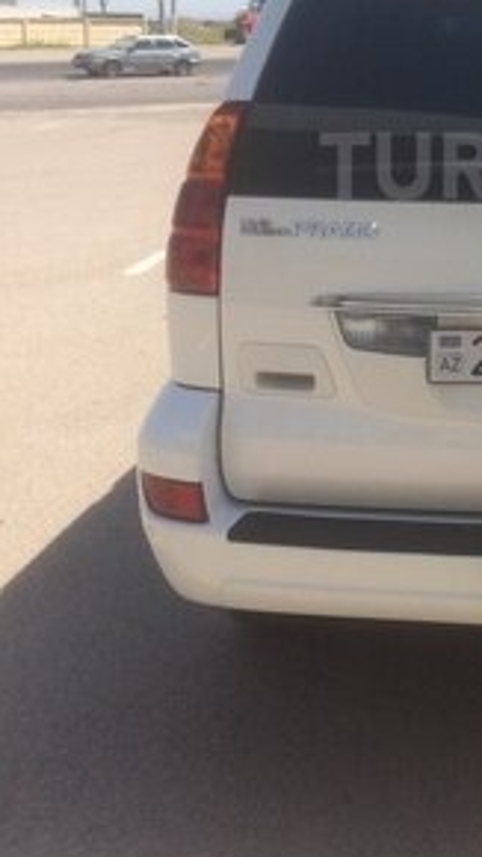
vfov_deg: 37.1
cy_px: 165
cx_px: 547
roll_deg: +0.2
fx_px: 1228
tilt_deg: -8.6
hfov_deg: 21.0
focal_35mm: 54
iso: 32
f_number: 2.2
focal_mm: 4.15
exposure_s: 1/1953
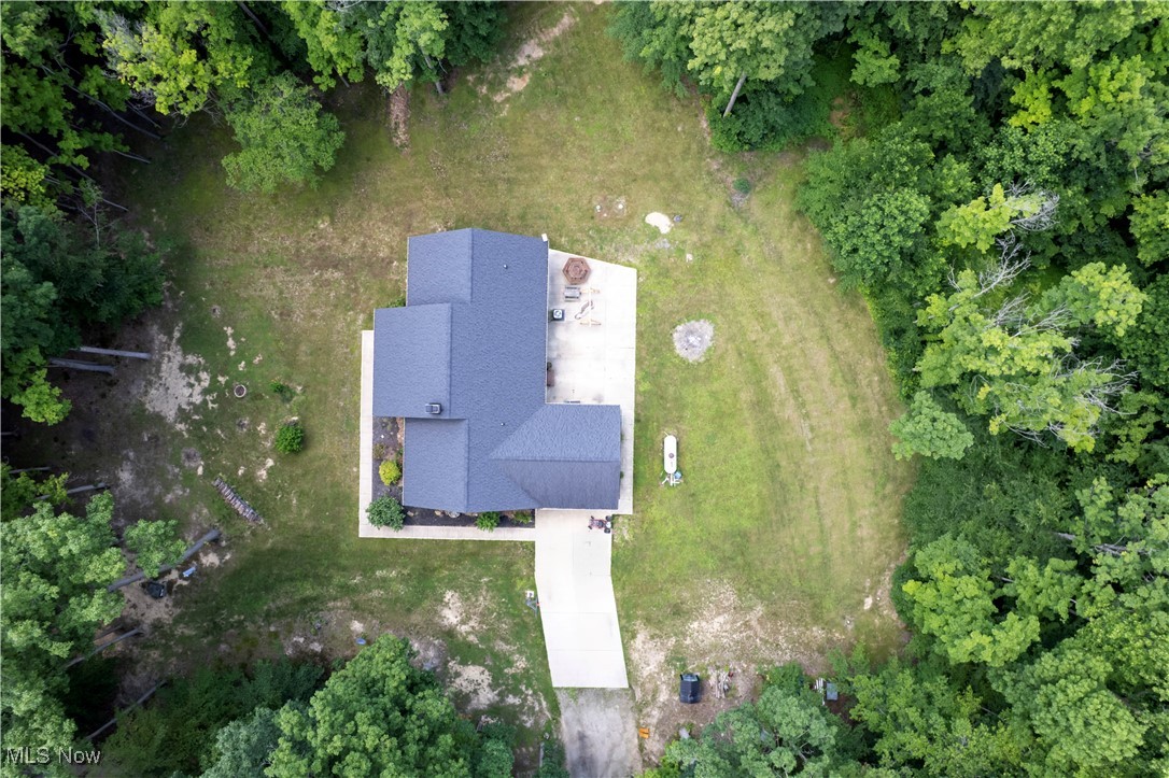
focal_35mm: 22
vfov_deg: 57.2
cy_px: 389
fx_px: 714
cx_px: 584
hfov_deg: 78.6
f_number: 2.8
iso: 100
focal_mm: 8.38
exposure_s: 1/240
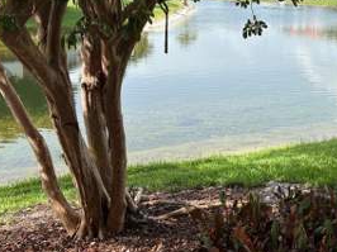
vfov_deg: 30.8
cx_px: 270
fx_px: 457
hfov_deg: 38.9
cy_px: 111
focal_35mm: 47
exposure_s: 1/1484
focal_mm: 5.96
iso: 50
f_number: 1.6
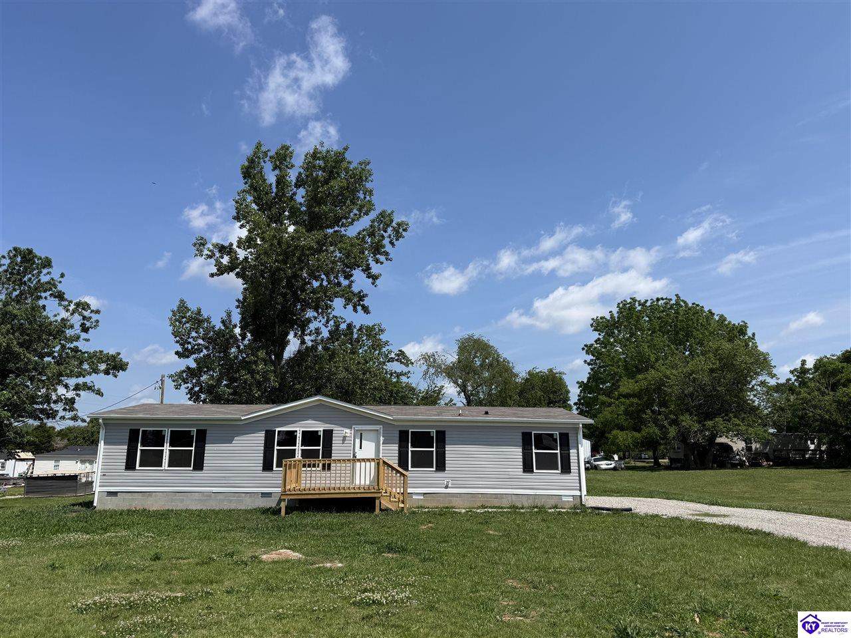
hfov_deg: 71.6
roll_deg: -0.5
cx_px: 426
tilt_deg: +12.9
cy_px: 319
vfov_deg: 56.8
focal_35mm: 24
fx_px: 590
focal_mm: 6.76
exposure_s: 1/5714
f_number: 1.78
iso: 80
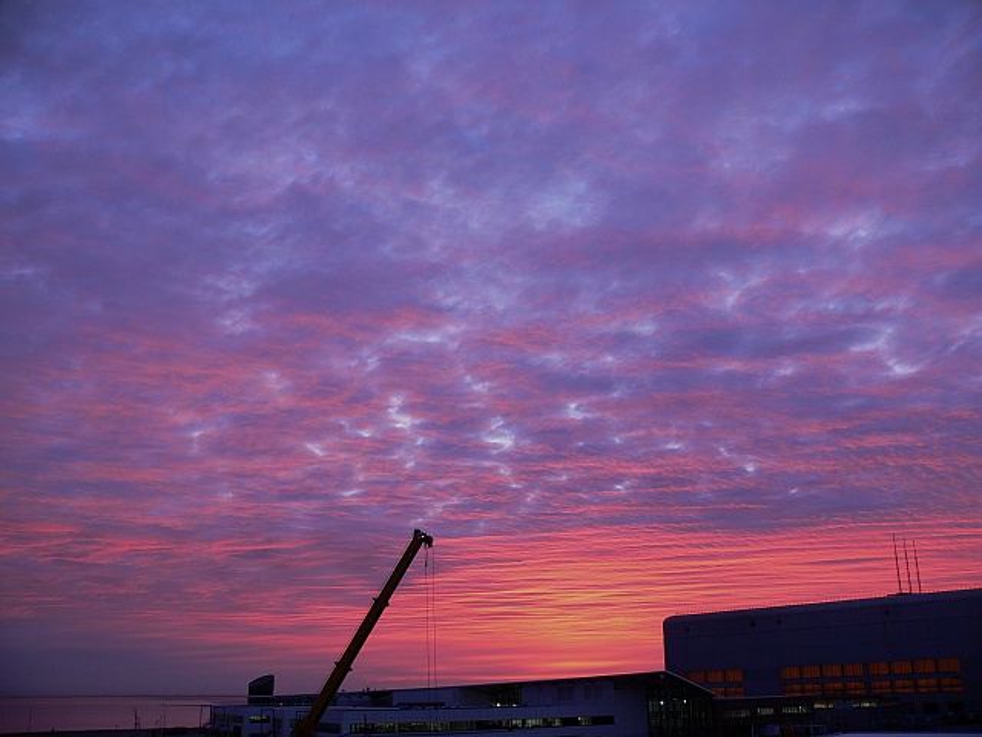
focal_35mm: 35
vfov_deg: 40.7
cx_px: 491
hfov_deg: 52.6
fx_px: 993
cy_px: 368
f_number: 2.8
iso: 100
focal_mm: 7.4
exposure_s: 1/30
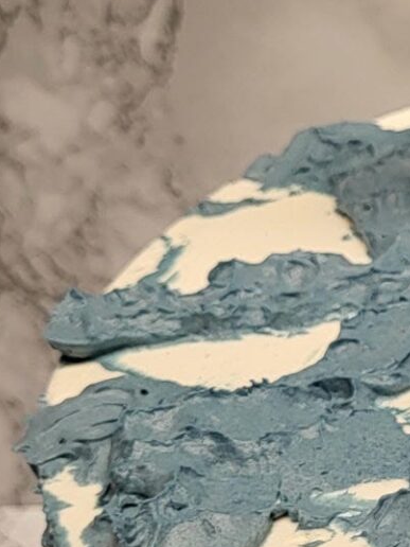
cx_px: 806
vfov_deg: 15.2
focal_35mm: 129
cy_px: 372
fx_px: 2037
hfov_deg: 10.6
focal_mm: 5.4
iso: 40
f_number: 1.8
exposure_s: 1/70
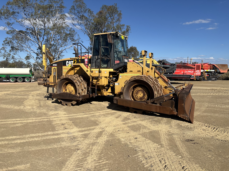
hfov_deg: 67.3
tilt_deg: -4.3
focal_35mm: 26
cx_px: 114
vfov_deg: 53.1
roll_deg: -1.8
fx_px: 172
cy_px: 86
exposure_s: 1/4425
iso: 50
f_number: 1.6
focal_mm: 5.96
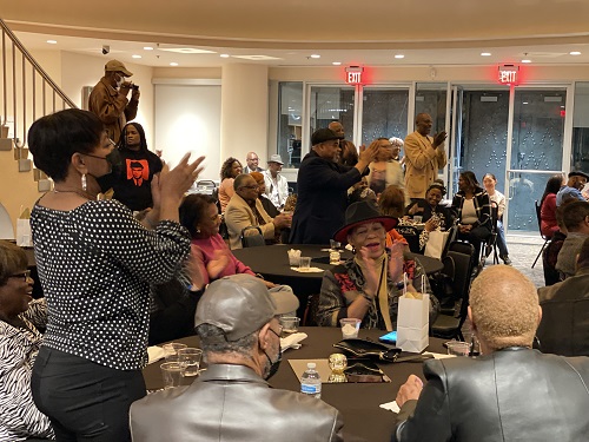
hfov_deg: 36.8
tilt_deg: -5.6
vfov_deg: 28.0
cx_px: 294
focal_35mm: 52
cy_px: 221
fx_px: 885
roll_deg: -2.1
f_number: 2
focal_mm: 6
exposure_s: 1/15
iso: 500
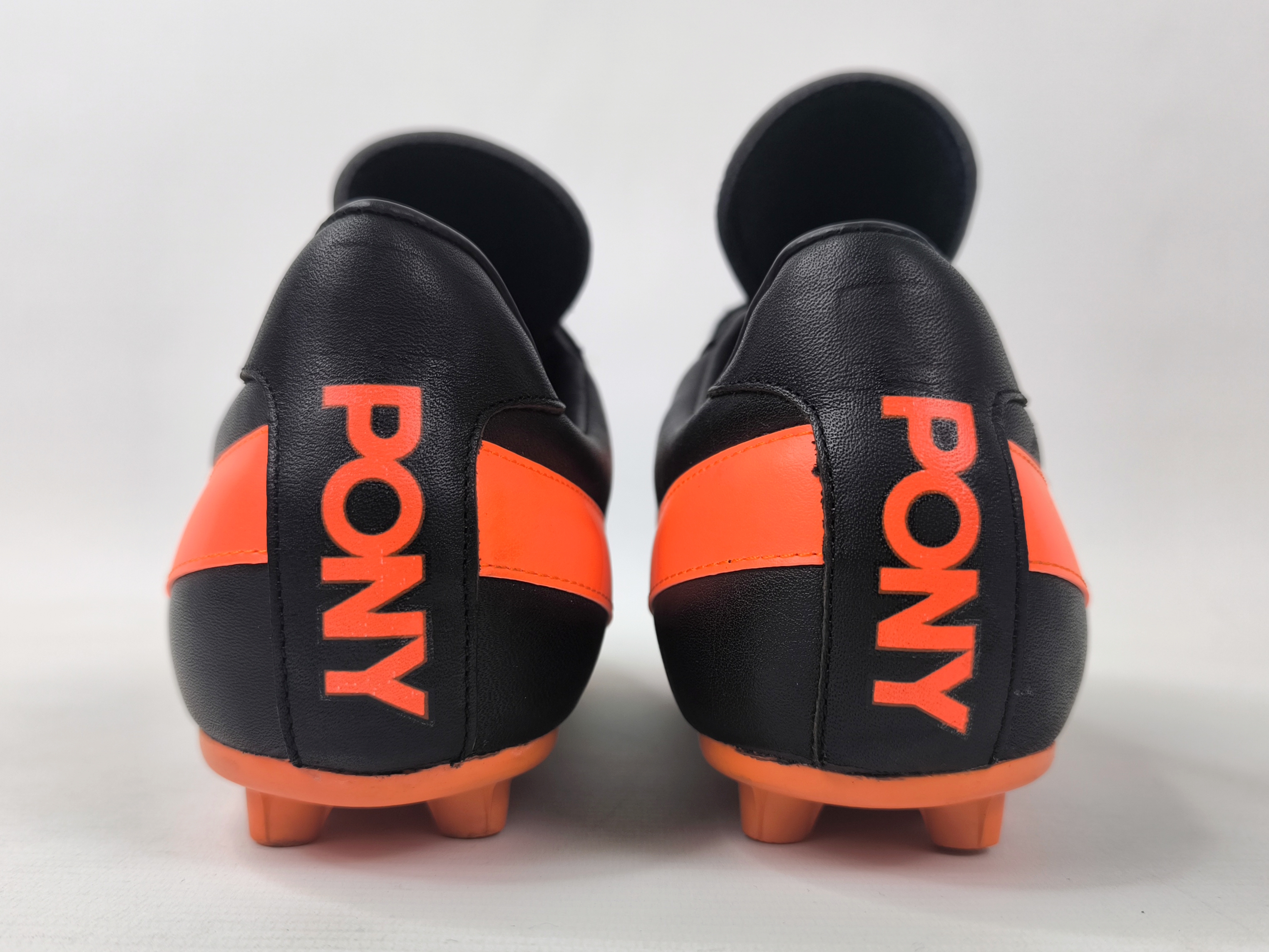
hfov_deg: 71.6
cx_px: 634
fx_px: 880
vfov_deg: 56.8
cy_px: 476
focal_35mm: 24
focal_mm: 6.92
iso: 64
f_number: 1.9
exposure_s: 1/100
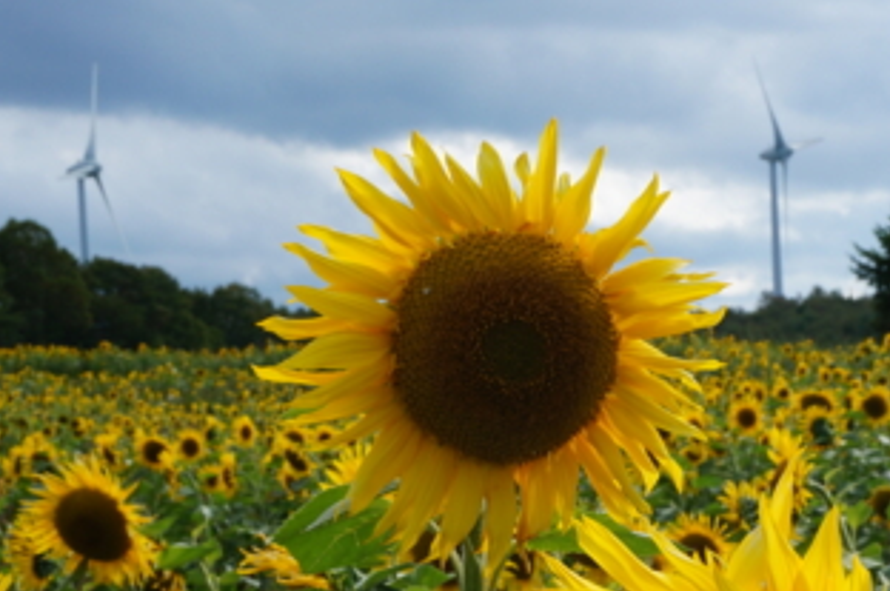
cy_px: 660
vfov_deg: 13.8
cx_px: 573
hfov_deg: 21.2
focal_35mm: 96
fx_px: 2377
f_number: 13
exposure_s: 1/100
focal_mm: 25
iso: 100
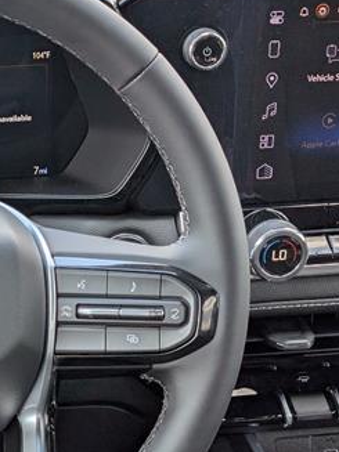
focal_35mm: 96
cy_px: 292
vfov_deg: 20.4
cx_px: -77
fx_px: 1254
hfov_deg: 14.8
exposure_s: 1/115
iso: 27
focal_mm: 6.9
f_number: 1.68
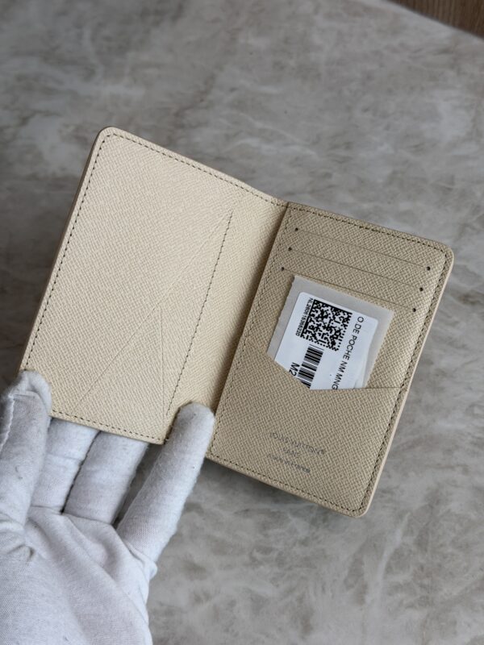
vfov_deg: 39.7
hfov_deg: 30.3
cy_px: 322
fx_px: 895
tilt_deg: -58.5
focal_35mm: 48
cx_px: 242
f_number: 1.78
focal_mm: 6.76
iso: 50
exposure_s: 1/195
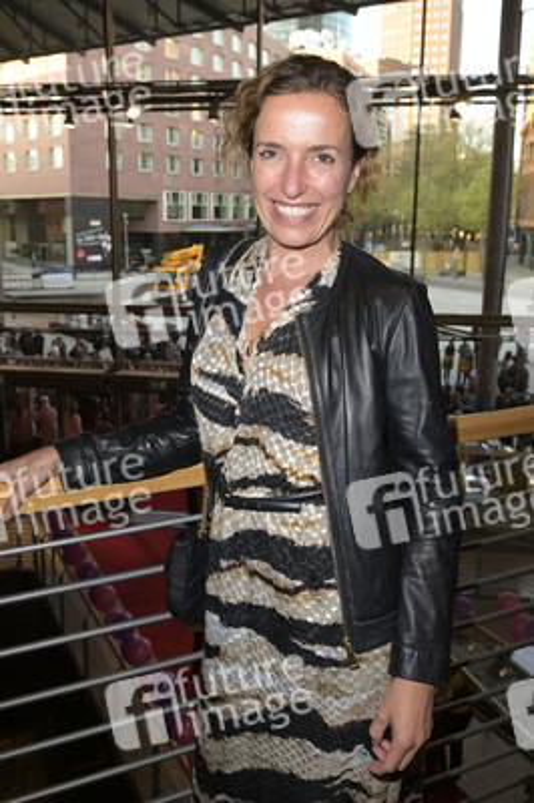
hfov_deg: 41.0
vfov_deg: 58.8
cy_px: 402
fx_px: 713
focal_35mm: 32
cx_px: 267
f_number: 6.3
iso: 1600
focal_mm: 32
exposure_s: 1/125
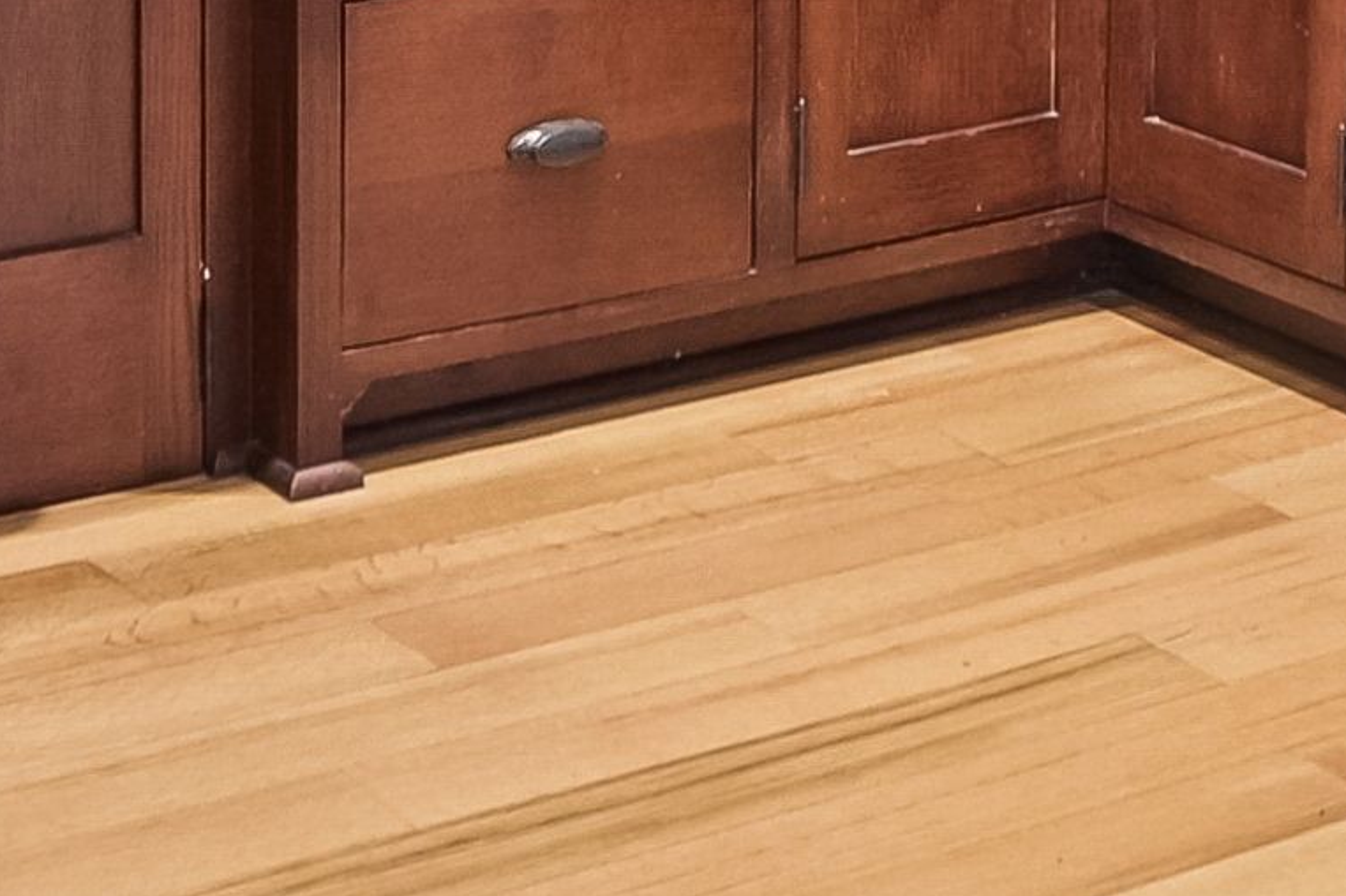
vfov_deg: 10.9
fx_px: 4148
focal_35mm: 111
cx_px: 723
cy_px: -1065
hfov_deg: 18.4
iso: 800
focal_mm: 14
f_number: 6.3
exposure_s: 1/25
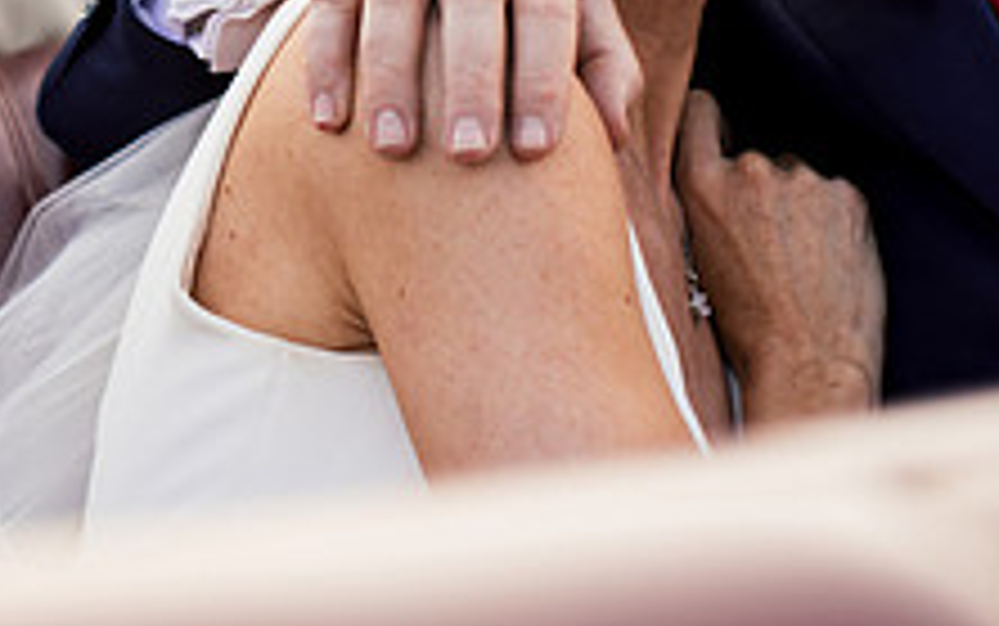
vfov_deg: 9.7
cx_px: 81
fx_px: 3623
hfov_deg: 15.5
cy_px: -218
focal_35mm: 133
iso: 125
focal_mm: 50
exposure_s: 1/400
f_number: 2.5
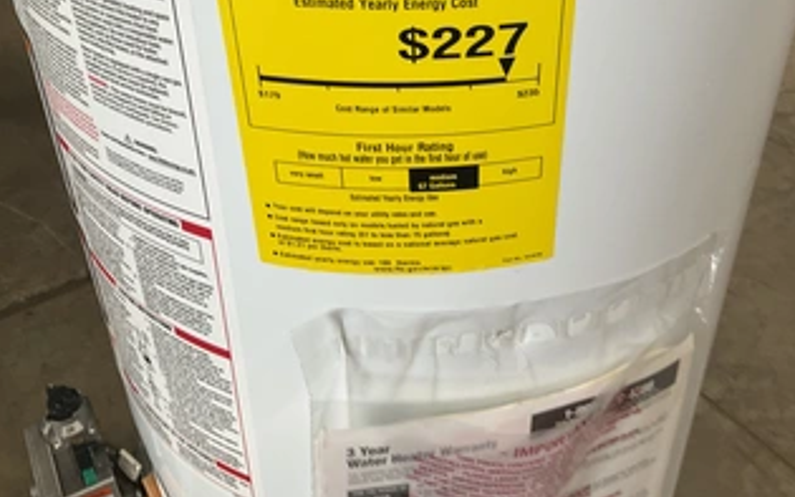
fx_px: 845
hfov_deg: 50.2
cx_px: 454
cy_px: 121
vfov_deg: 32.1
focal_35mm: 39
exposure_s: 1/60
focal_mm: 3
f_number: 1.8
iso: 40
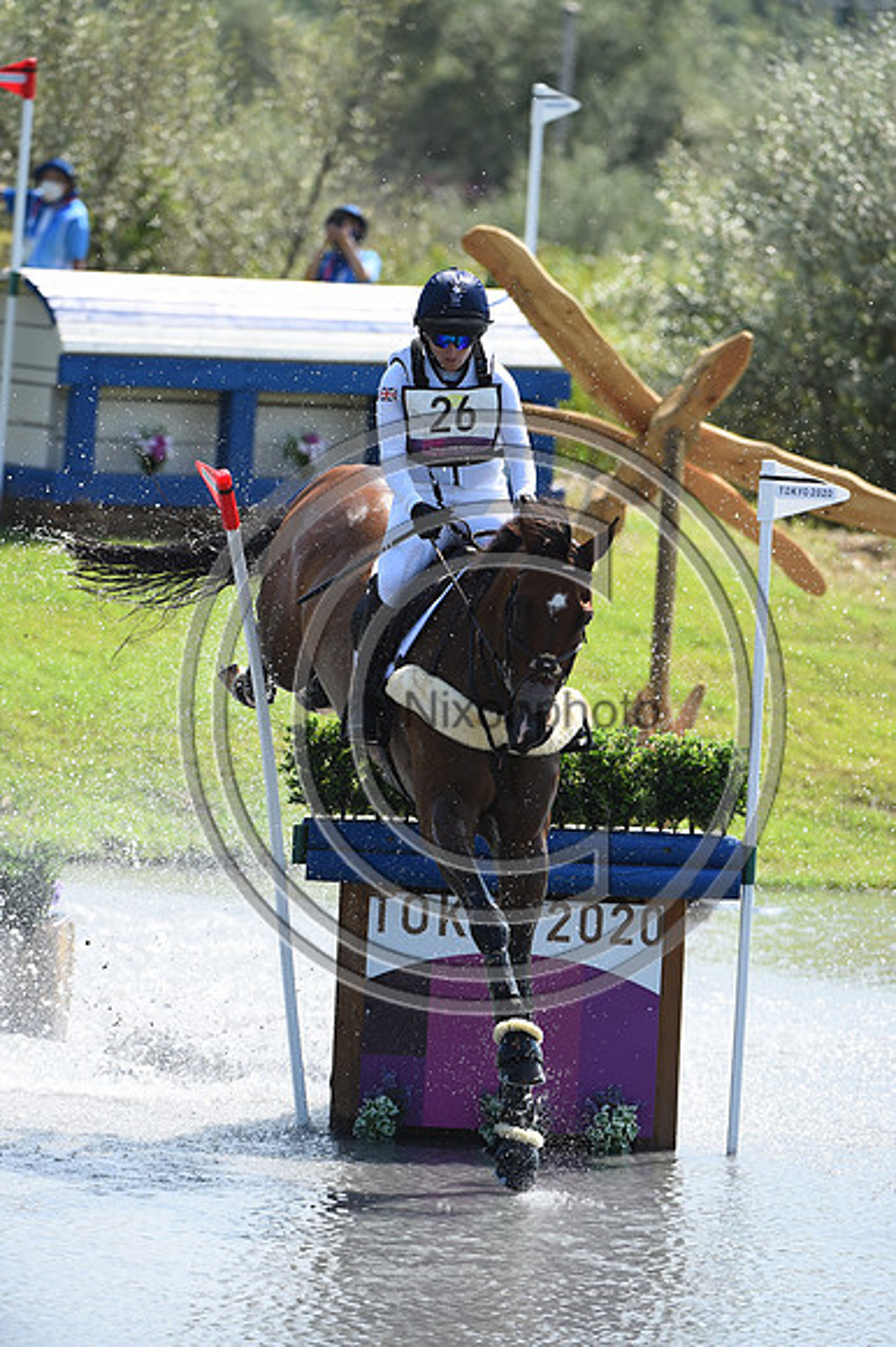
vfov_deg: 6.9
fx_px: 11213
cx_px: 448
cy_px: 674
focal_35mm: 300
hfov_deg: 4.6
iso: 400
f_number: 5.6
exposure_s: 1/1250
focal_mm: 300
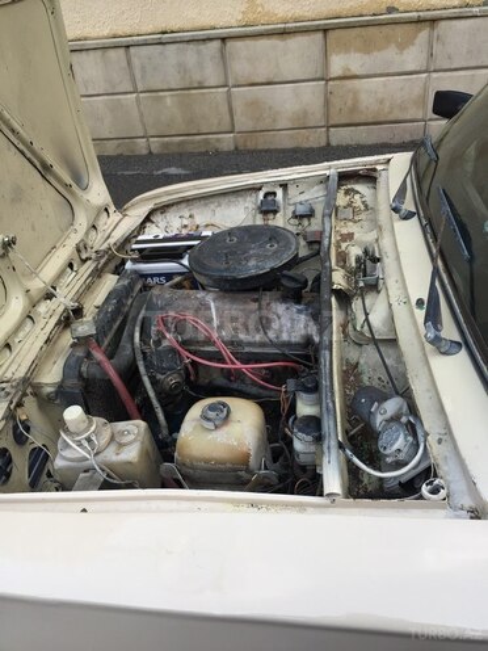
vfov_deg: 61.7
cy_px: 326
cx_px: 244
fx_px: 545
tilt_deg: -34.2
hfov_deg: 48.2
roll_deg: +6.3
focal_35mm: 29
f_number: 2.2
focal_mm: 4.15
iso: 32
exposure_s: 1/460
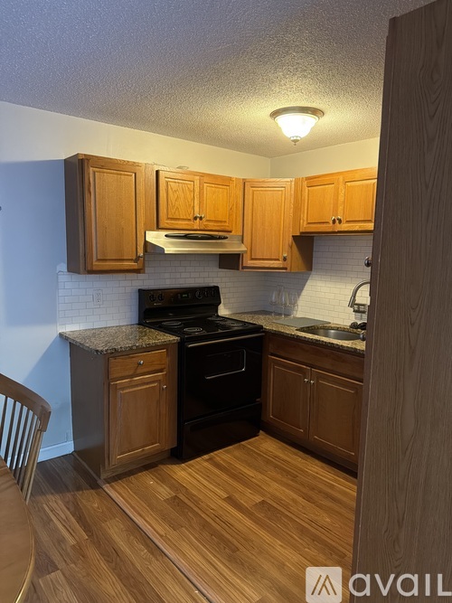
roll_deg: -1.2
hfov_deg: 56.8
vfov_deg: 71.6
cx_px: 226
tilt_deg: -8.3
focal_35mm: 24
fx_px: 418
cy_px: 302
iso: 640
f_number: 1.78
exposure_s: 1/60
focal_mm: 6.76
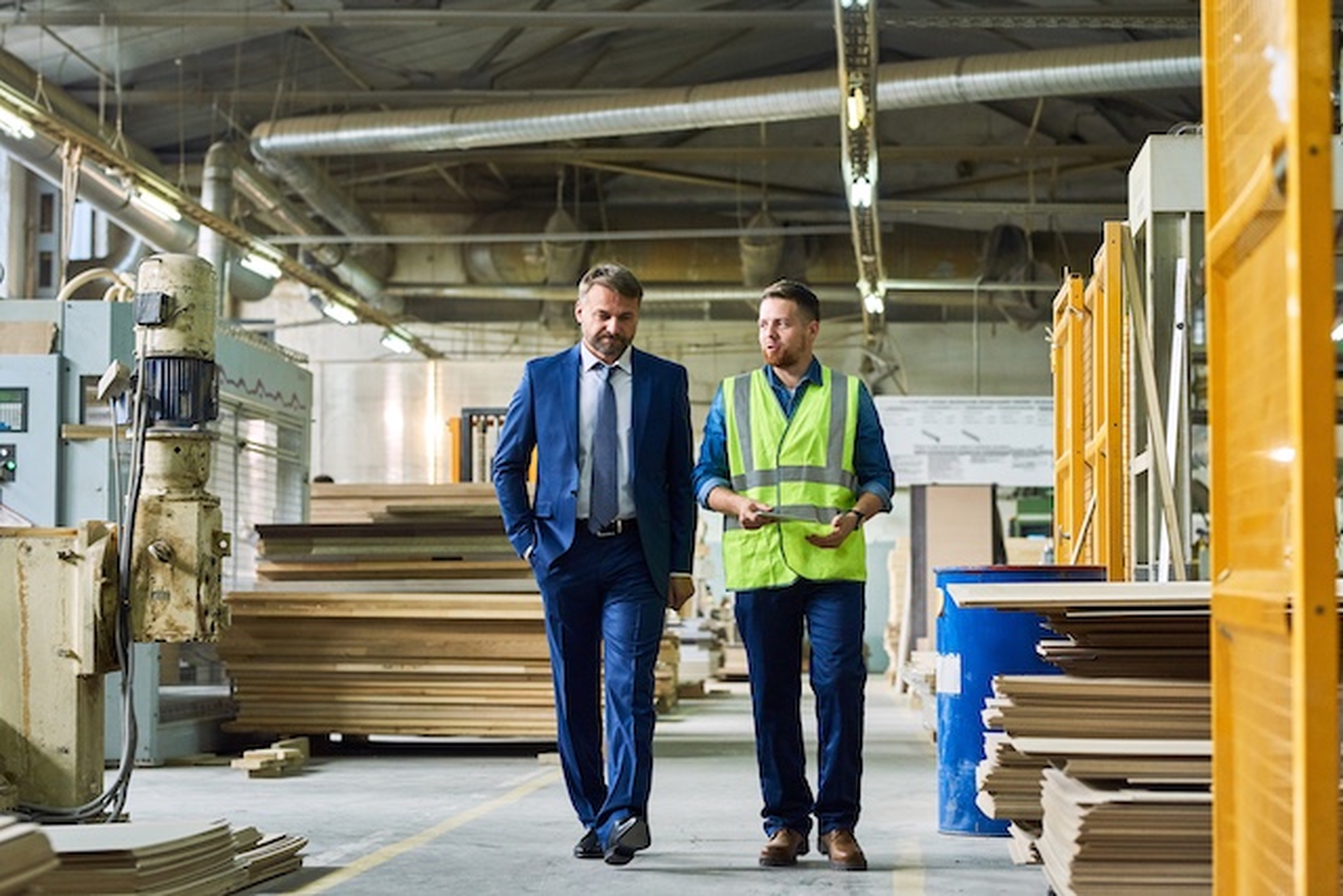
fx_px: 3171
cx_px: 672
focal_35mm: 85
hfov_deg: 23.9
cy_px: 448
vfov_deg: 16.1
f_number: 3.5
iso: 800
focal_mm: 85
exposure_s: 1/125
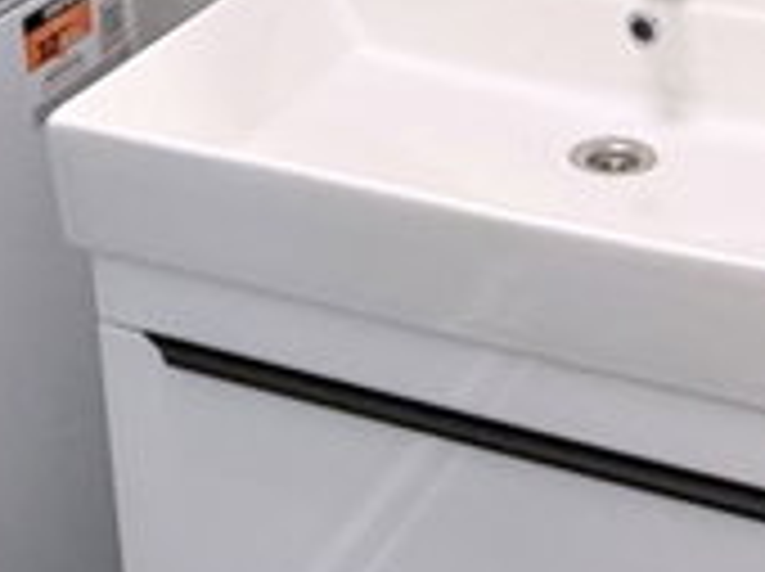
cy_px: -234
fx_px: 1942
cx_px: 569
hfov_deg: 22.1
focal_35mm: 88
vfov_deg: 15.7
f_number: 2.2
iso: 320
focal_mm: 2.22
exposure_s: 1/50
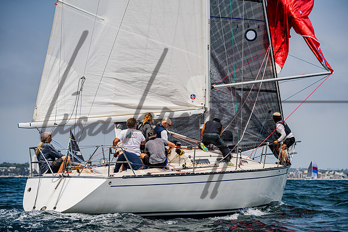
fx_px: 1448
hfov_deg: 13.7
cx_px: 176
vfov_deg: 9.2
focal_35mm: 150
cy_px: 127
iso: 250
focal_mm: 135
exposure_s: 1/800
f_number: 6.3
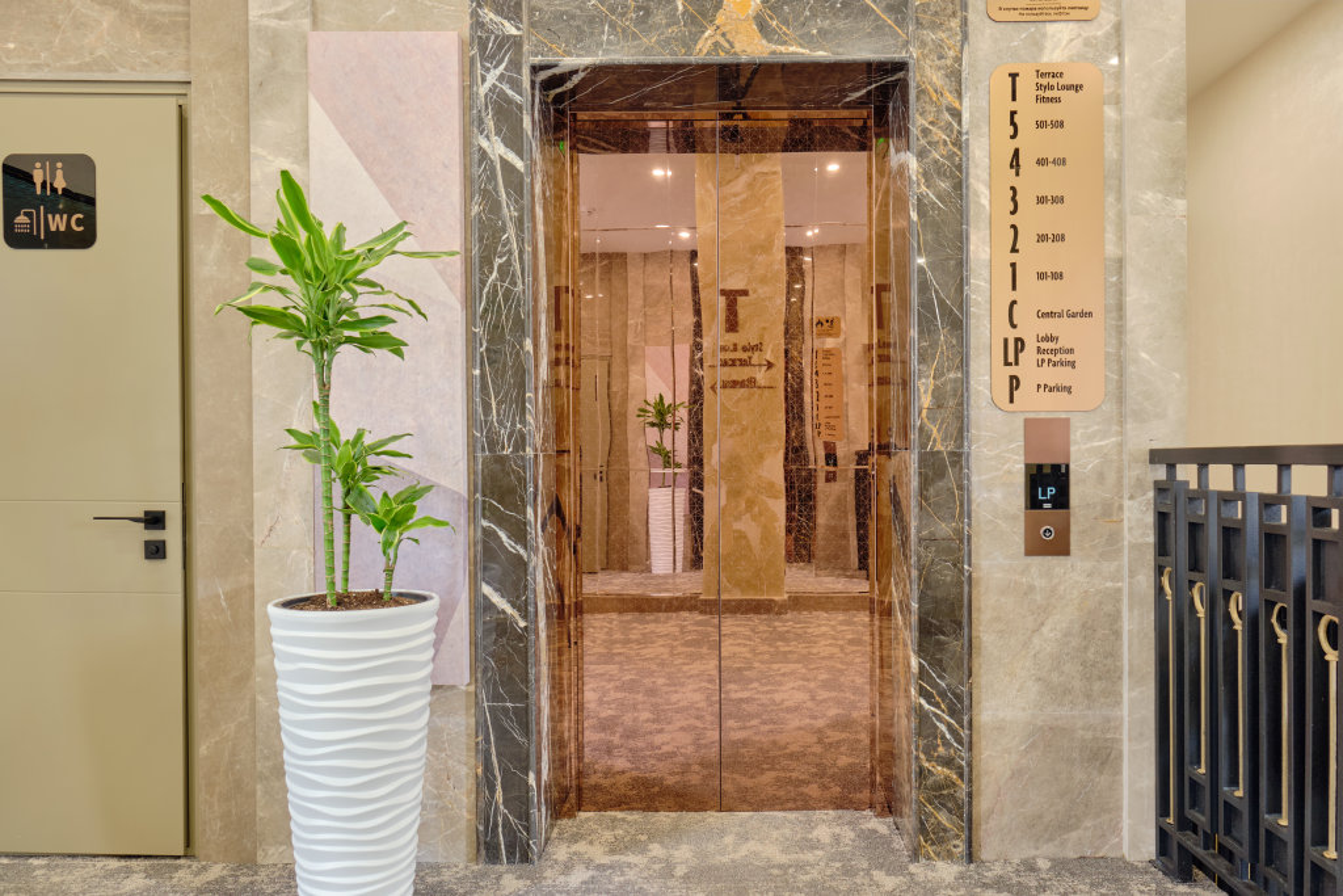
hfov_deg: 73.7
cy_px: 448
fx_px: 895
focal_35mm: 24
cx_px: 672
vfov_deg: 53.1
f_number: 5.6
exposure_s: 1/4
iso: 160
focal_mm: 16
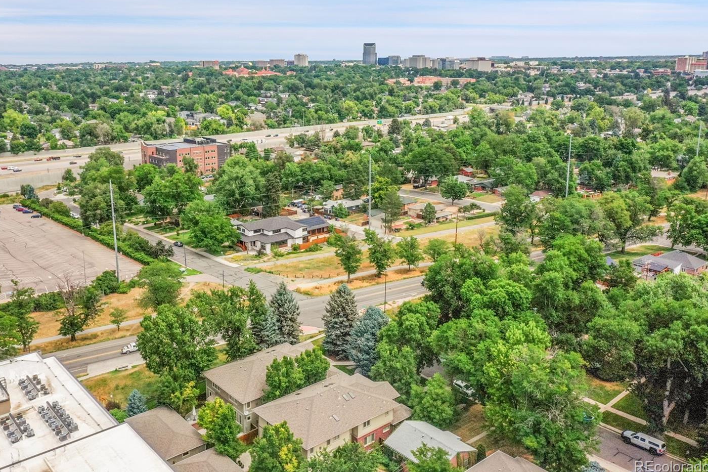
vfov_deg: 41.0
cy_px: 207
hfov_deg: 58.6
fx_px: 629
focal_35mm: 32
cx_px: 312
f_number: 9
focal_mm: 10.26
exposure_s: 1/2000
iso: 800
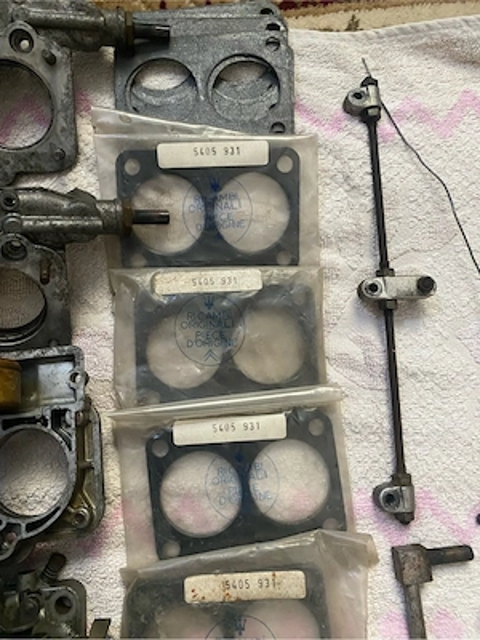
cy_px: 320
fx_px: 481
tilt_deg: -79.0
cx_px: 240
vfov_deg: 67.3
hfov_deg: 53.1
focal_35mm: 26
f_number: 1.8
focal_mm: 4.25
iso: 500
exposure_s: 1/30
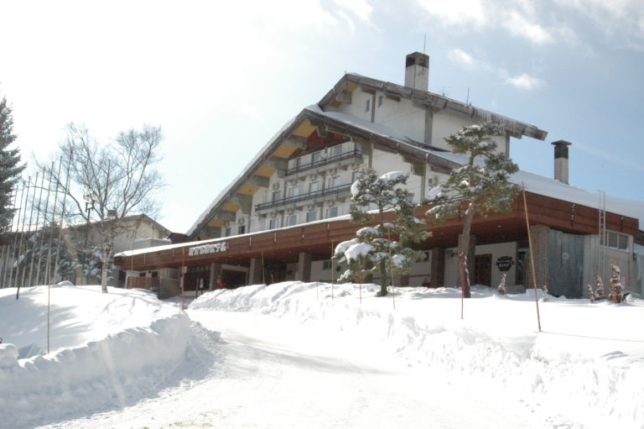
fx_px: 751
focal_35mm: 42
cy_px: 214
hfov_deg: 46.4
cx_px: 322
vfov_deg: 31.9
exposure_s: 1/500
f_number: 22
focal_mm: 28
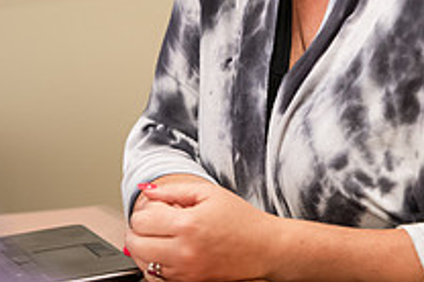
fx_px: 4010
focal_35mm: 341
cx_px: 236
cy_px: -52
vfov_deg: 4.0
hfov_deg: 6.1
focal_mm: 122
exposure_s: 1/200
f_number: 2.8
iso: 1250
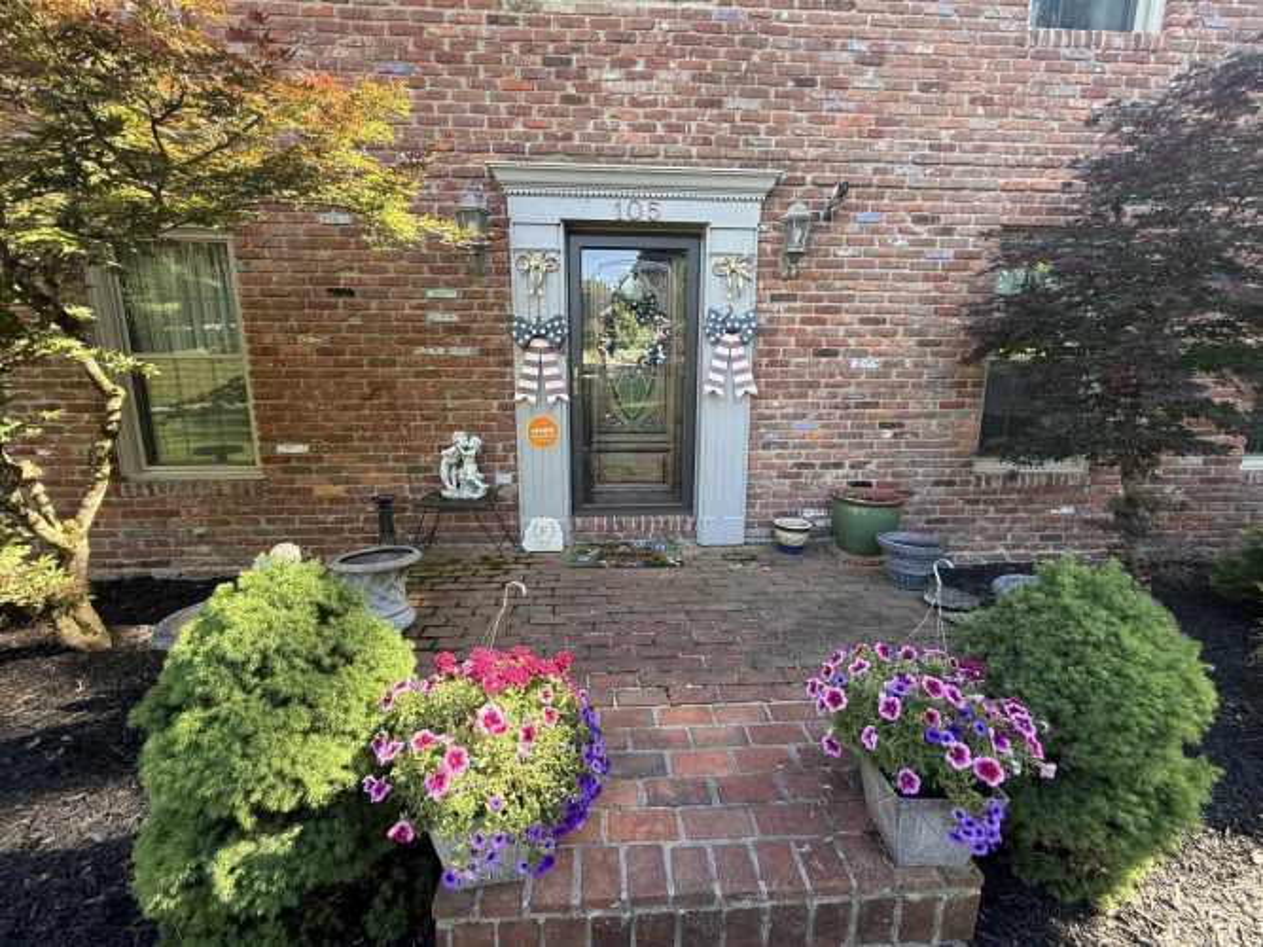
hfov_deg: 102.1
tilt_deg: -10.2
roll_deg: +1.1
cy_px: 474
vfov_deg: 85.7
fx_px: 511
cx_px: 632
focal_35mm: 14
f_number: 2.2
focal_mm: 2.22
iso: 64
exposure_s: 1/99
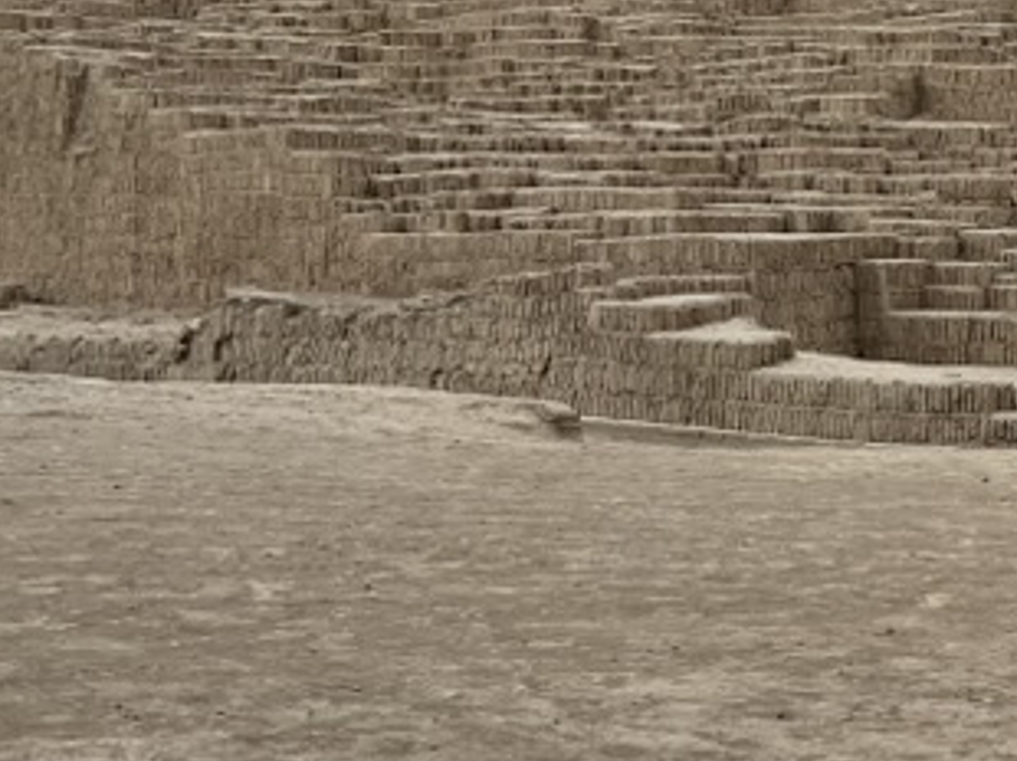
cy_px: 243
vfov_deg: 17.1
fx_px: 2525
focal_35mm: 86
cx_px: 984
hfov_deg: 22.0
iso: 50
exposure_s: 1/1698
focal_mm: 5.7
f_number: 1.5
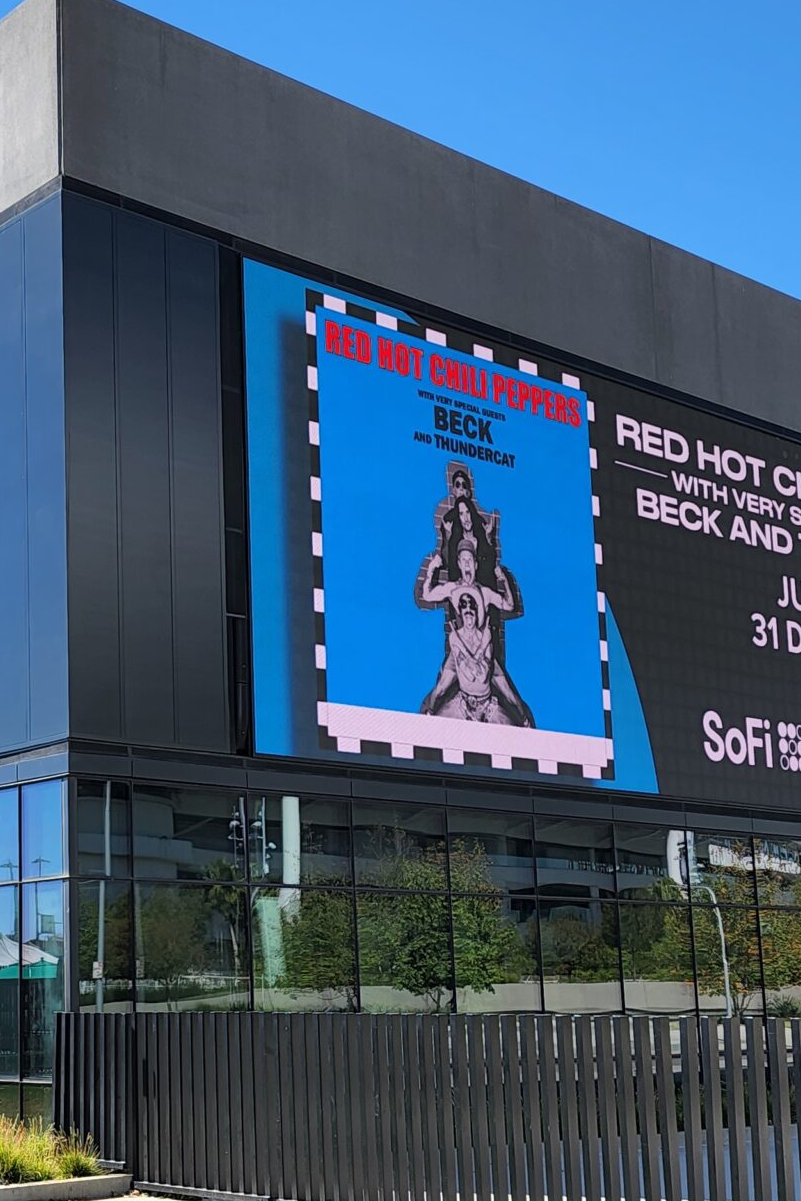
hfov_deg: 25.6
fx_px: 1702
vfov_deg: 38.6
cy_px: 762
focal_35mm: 51
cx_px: 76
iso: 12
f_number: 1.8
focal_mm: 6.4
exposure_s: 1/568
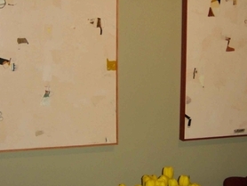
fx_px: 578
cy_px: 92
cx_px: 147
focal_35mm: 81
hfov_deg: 24.1
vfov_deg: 18.2
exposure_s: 1/60
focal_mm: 7.5
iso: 100
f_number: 3.1
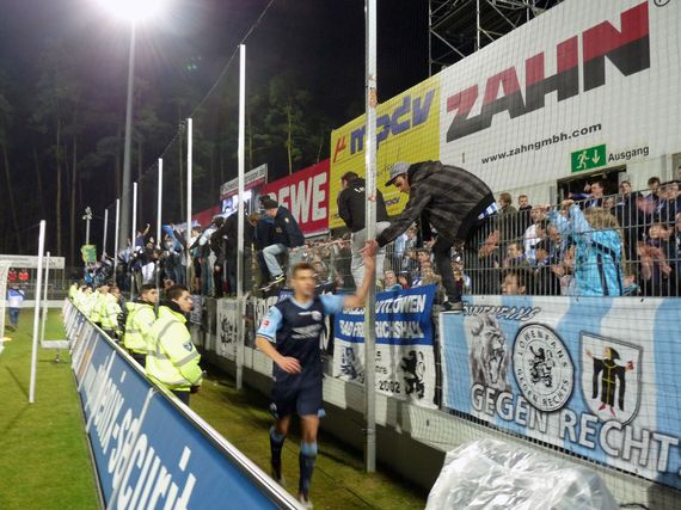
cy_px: 255
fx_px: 629
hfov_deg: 56.8
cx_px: 340
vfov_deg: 44.1
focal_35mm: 32
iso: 400
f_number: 3
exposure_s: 1/20
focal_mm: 5.6
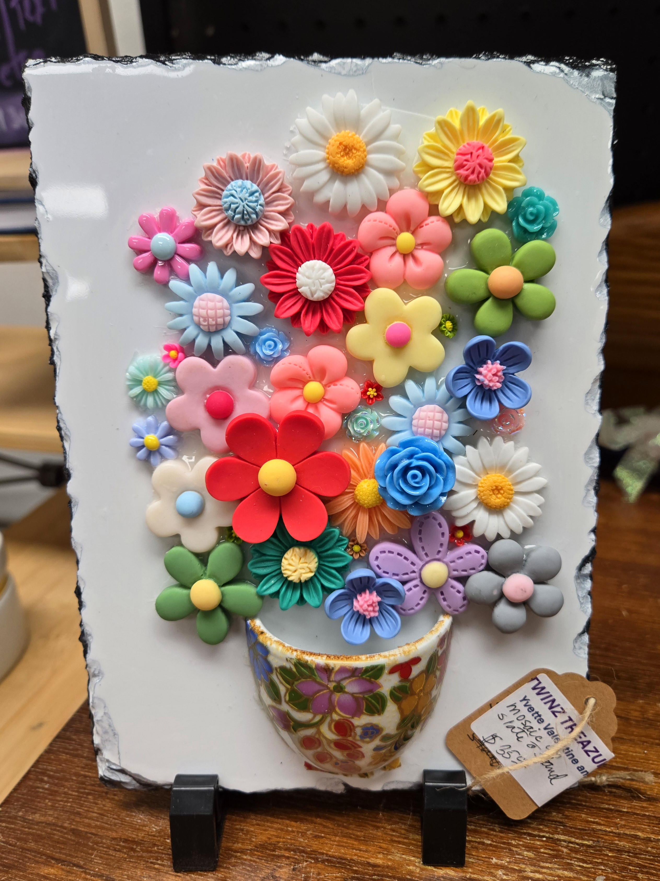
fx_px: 585
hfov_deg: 58.9
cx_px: 330
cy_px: 440
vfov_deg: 73.9
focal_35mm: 23
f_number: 1.8
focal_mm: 5.4
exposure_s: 1/120
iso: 100
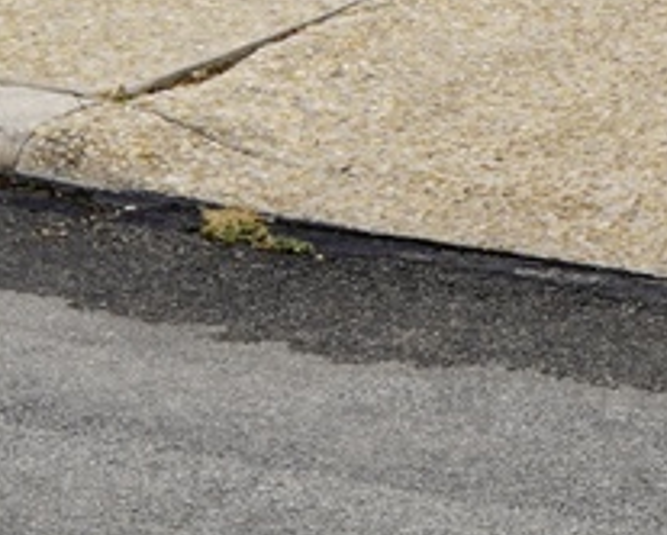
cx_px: 1750
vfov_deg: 8.1
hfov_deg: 9.4
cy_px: -725
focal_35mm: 176
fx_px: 3478
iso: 100
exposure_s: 1/125
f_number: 8
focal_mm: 16
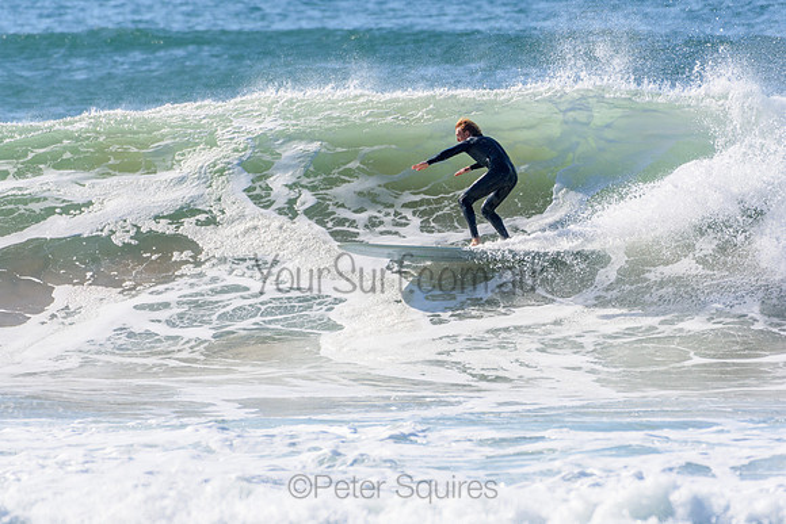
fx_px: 16378
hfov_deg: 2.7
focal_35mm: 750
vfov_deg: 1.8
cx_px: 393
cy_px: 262
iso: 280
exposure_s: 1/2000
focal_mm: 500
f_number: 5.6
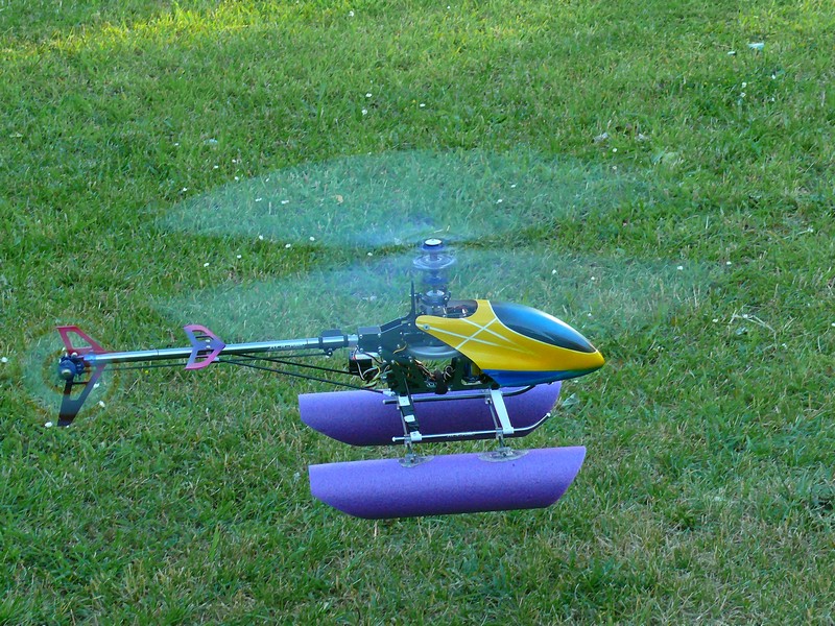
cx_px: 418
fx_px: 3063
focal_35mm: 127
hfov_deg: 15.5
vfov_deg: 11.7
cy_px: 313
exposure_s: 1/125
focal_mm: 18.8
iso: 200
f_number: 4.5
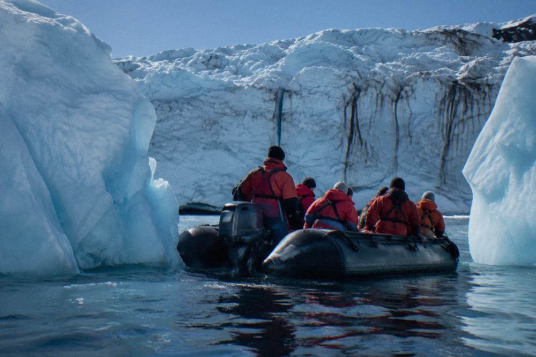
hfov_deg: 65.5
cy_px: 178
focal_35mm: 28
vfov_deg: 46.4
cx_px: 268
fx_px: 417
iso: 200
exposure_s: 1/640
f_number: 4.5
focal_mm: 28
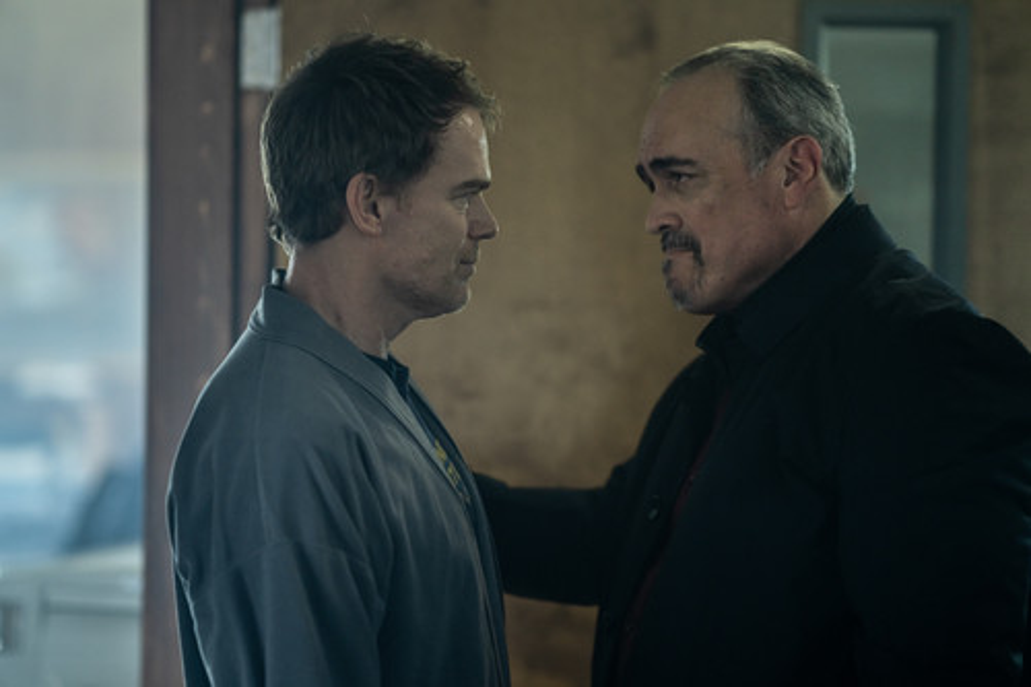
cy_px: 344
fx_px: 2433
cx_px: 516
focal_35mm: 85
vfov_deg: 16.1
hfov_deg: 23.9
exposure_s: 1/160
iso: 800
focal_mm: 85
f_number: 1.6
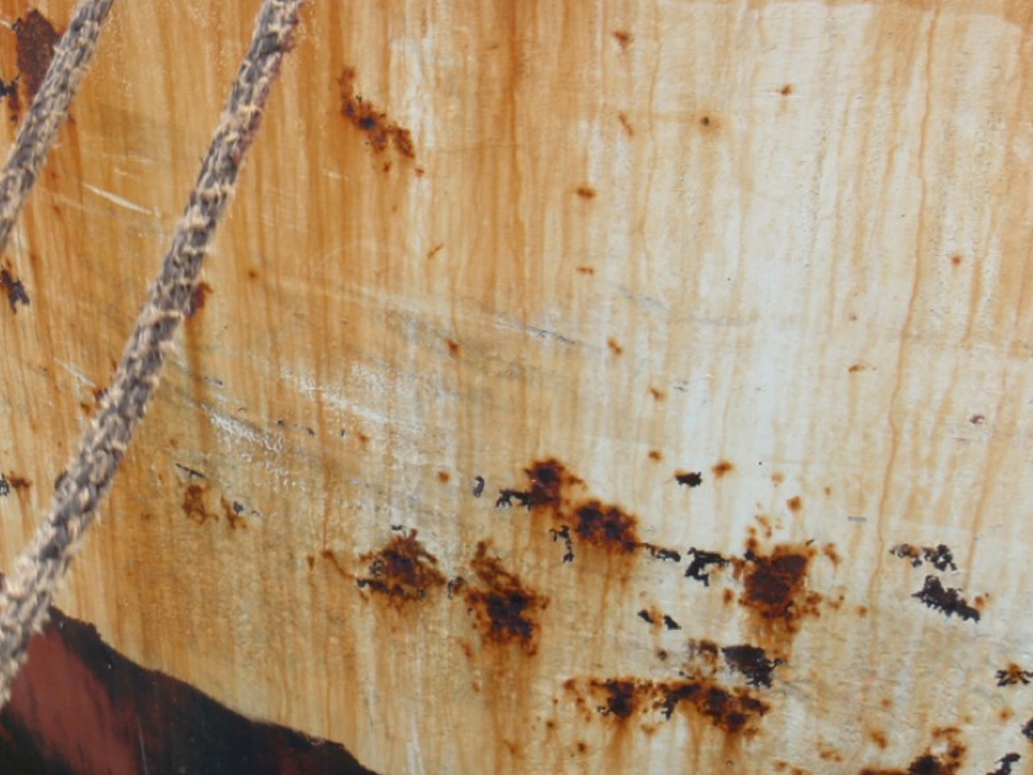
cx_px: 142
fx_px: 1492
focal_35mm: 50
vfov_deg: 29.1
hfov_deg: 36.3
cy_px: 328
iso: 64
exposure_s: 1/125
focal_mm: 5
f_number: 5
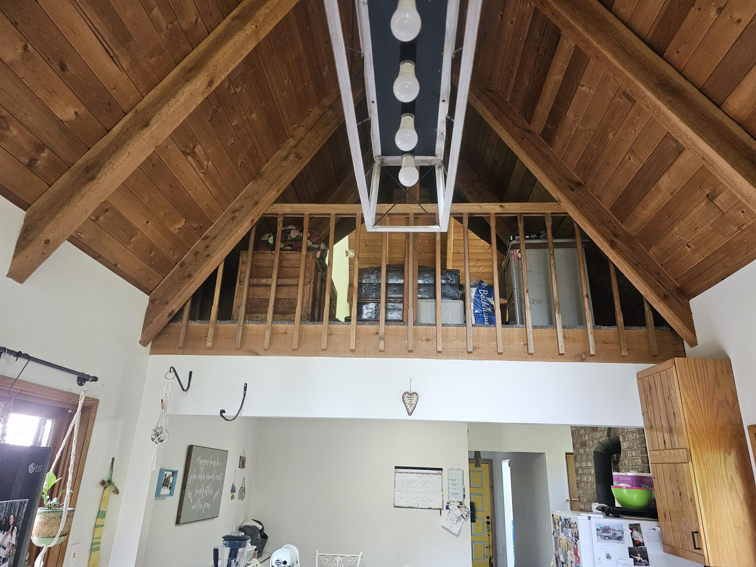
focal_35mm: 23
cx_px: 378
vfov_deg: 58.9
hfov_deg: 73.9
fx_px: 502
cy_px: 284
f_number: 1.7
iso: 640
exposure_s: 1/120
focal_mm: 6.3
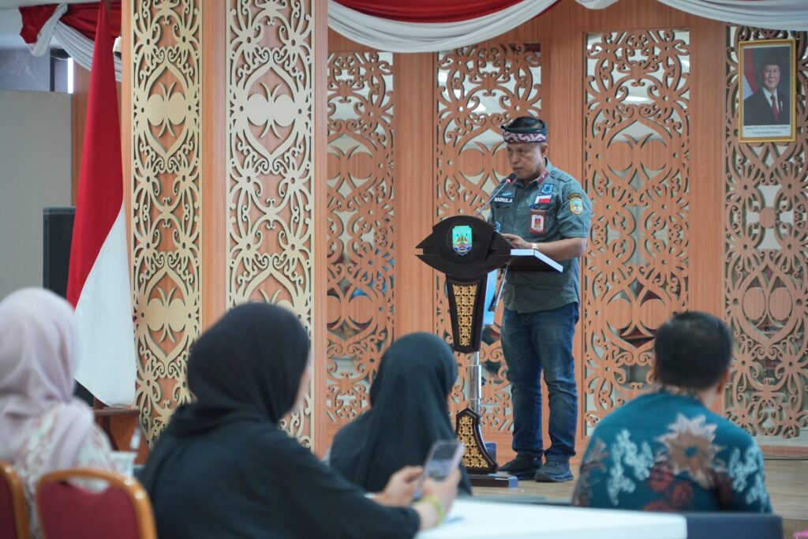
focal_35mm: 152
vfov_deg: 9.0
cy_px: 270
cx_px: 404
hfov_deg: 13.5
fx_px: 3412
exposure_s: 1/100
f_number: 6.3
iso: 4000
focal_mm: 152
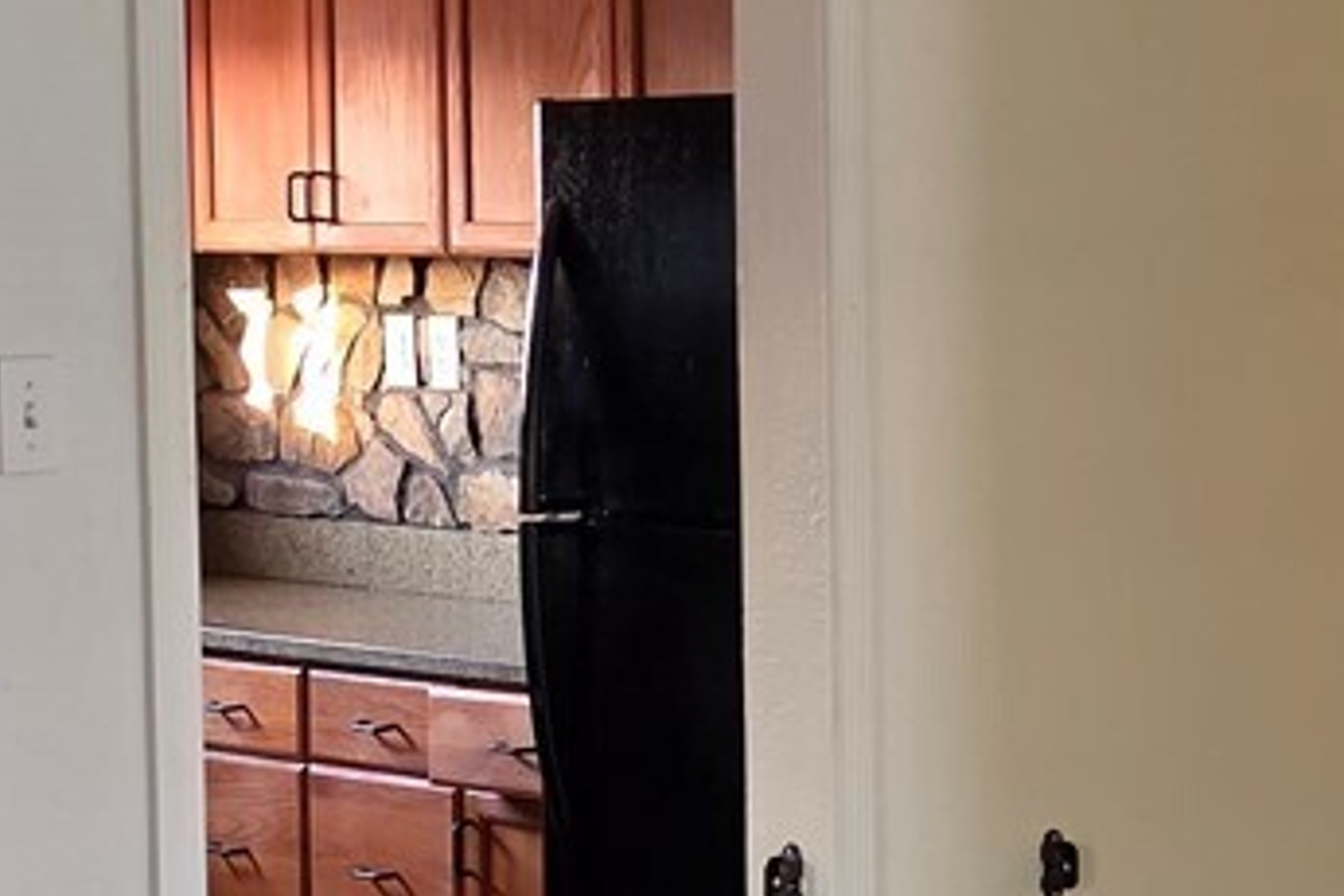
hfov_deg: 18.3
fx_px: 4144
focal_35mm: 111
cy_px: 506
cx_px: 951
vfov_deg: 12.3
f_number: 1.4
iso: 400
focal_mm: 6.5
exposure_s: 1/120
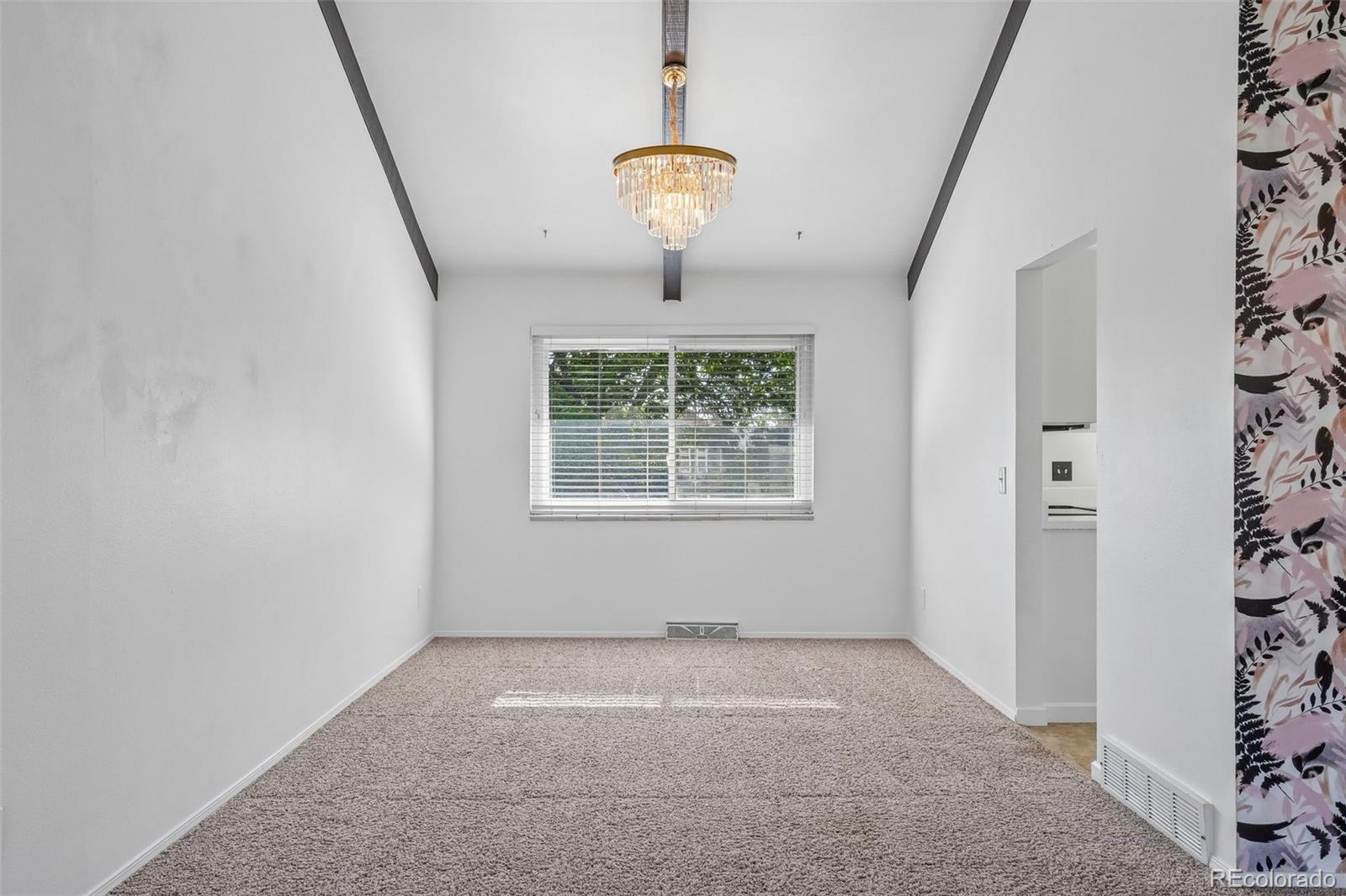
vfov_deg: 50.4
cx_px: 673
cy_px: 448
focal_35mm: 26
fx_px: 953
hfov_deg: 70.4
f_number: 8
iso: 400
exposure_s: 1/60
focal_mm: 17
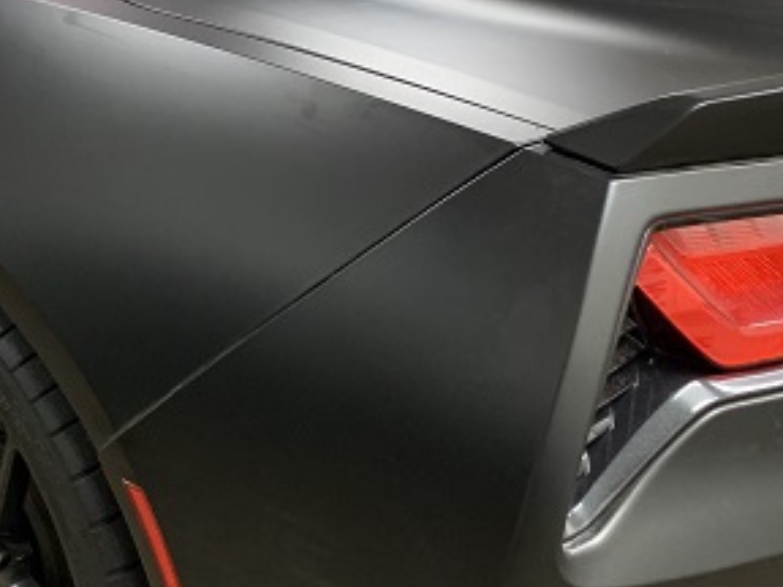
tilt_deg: -24.4
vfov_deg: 22.6
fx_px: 1470
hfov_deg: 29.6
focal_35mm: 65
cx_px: 247
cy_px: 239
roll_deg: +0.6
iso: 250
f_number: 1.8
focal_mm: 4.25
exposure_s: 1/40
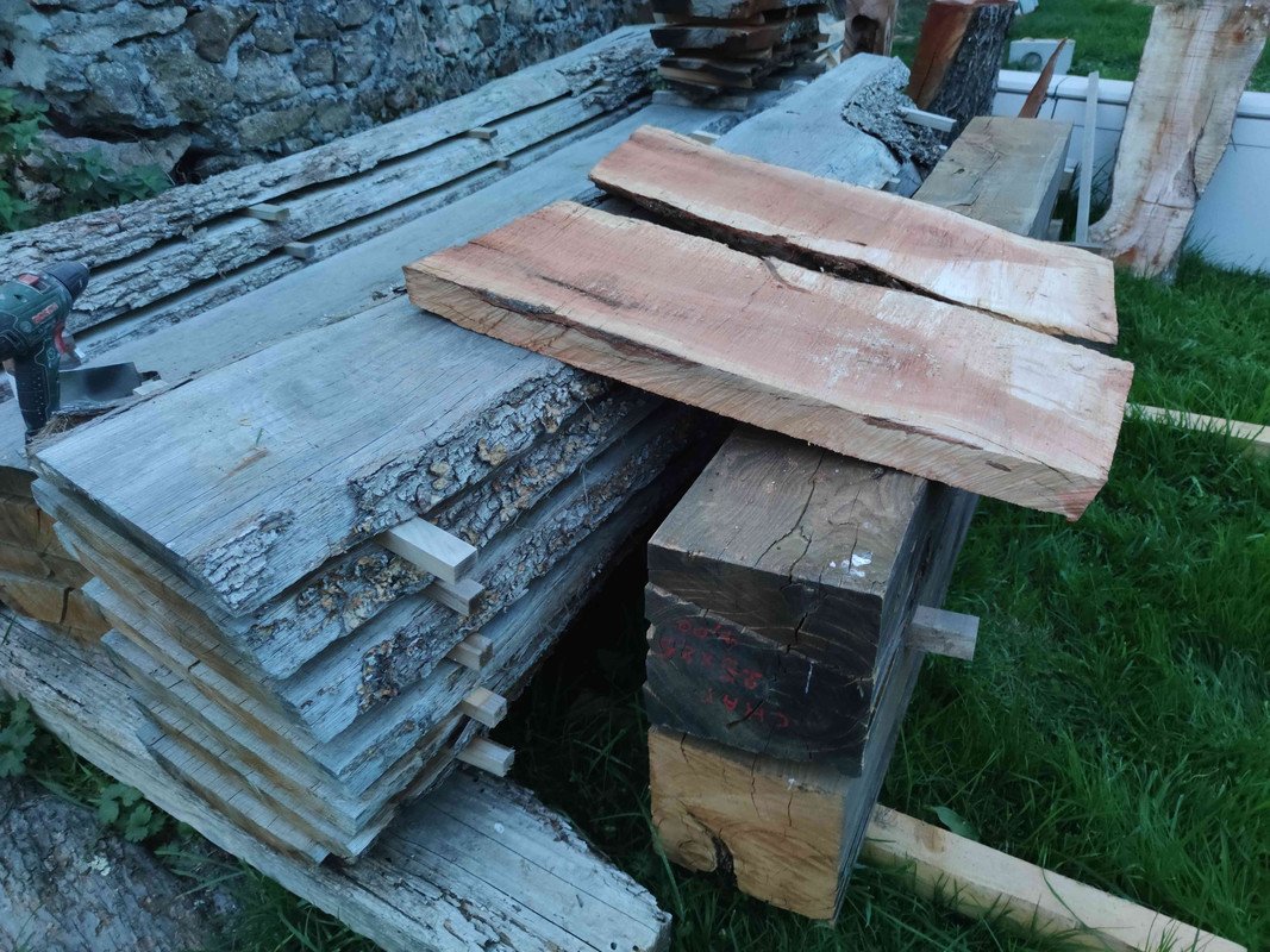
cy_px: 476
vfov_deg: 56.8
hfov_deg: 71.6
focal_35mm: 24
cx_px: 635
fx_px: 880
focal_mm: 6.72
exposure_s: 1/13
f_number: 1.69
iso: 1483
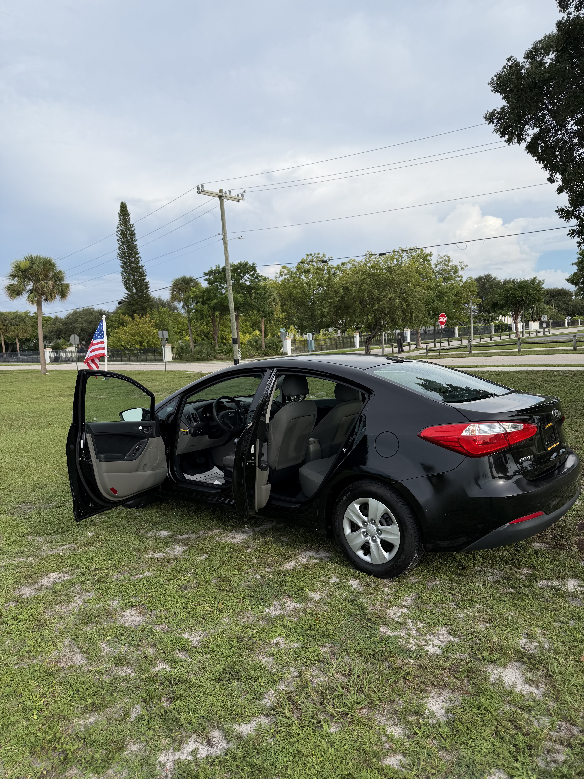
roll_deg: +3.5
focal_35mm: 24
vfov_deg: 71.6
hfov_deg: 56.8
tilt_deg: -5.9
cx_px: 292
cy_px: 390
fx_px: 540
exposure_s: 1/3953
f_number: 1.78
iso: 80
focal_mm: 6.76
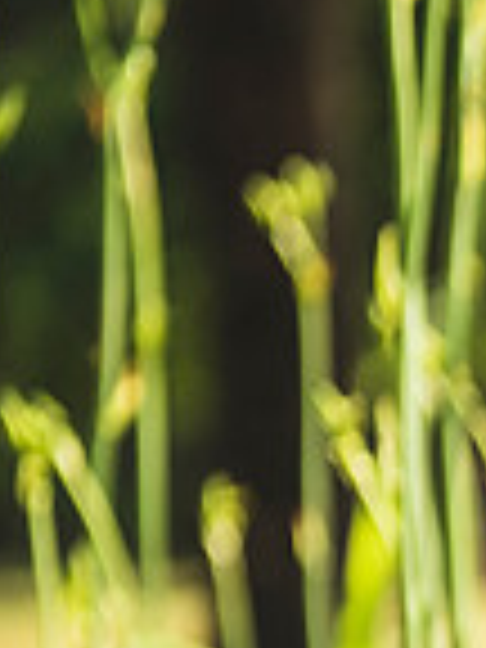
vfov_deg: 7.2
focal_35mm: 272
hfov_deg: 5.2
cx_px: 1282
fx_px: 5092
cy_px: 799
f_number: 2.8
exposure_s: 1/500
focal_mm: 70
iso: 100
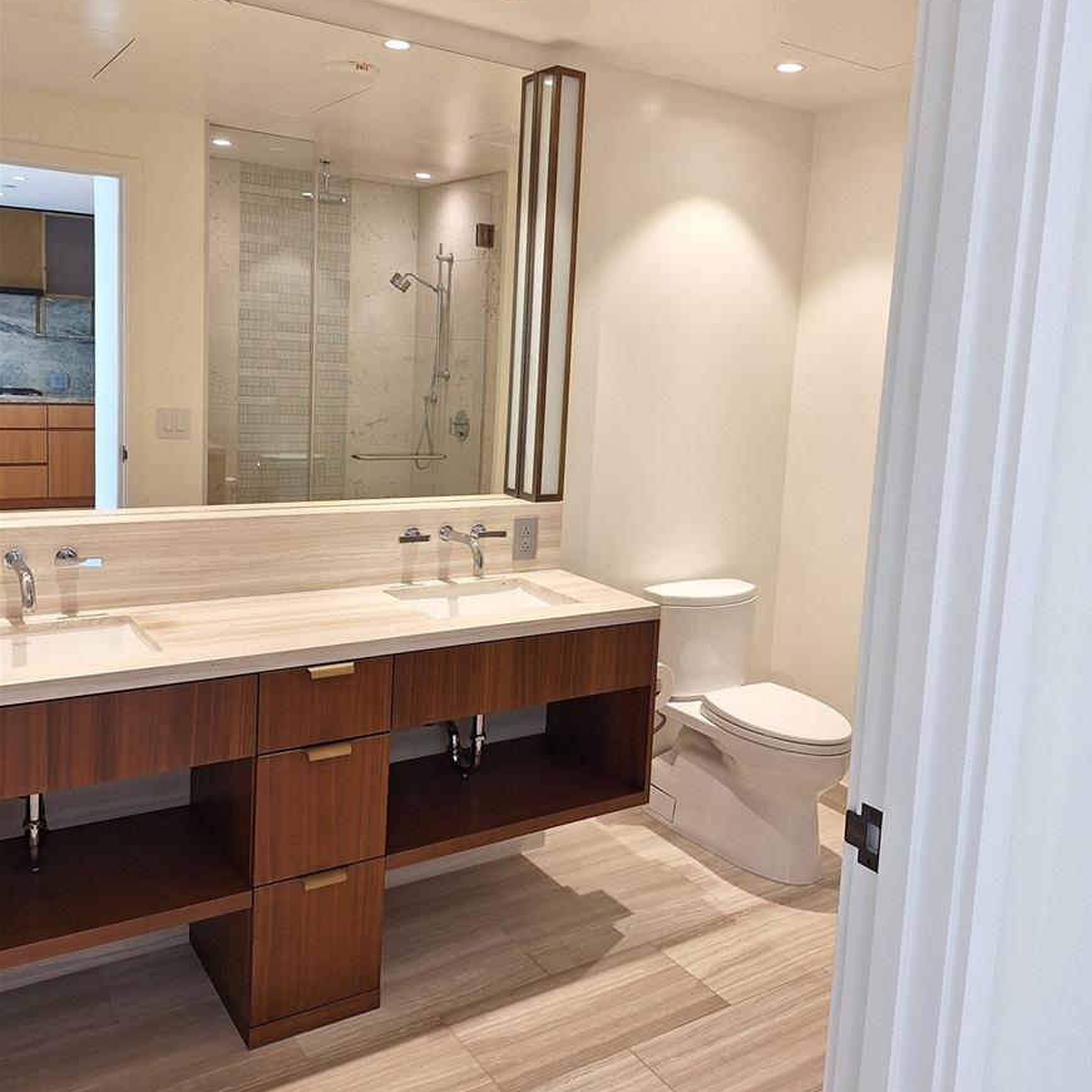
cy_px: 484
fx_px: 999
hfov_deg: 57.3
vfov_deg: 57.2
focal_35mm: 28
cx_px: 563
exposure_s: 1/60
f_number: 1.8
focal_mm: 5.54
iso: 40
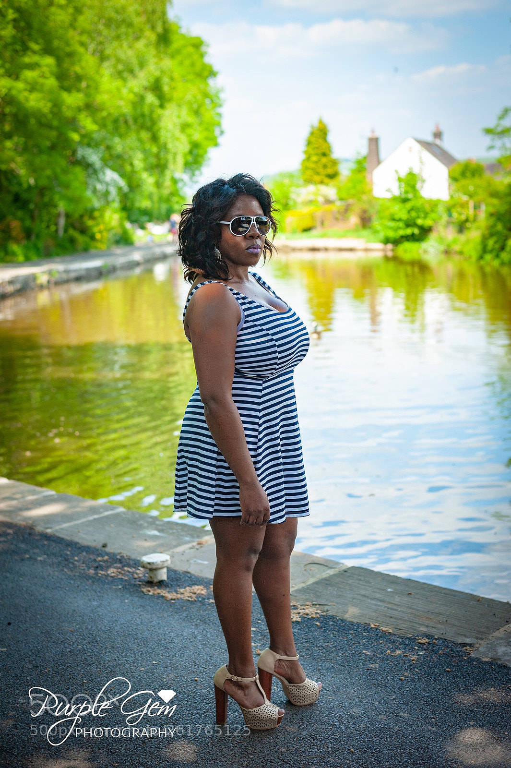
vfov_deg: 39.6
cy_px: 384
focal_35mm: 50
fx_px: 1066
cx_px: 256
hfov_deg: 27.0
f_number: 3.2
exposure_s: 1/1000
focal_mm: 50
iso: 200
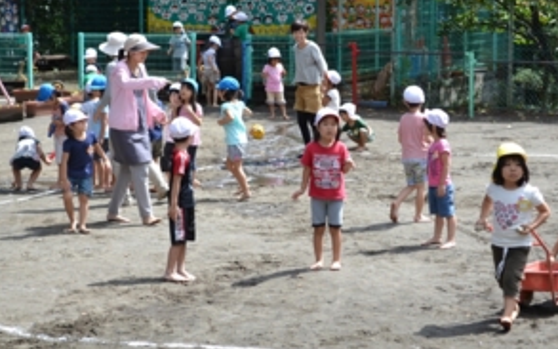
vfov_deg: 11.4
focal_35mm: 115
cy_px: 100
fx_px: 1744
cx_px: 265
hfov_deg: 18.2
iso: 100
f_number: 6.3
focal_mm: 55
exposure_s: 1/160
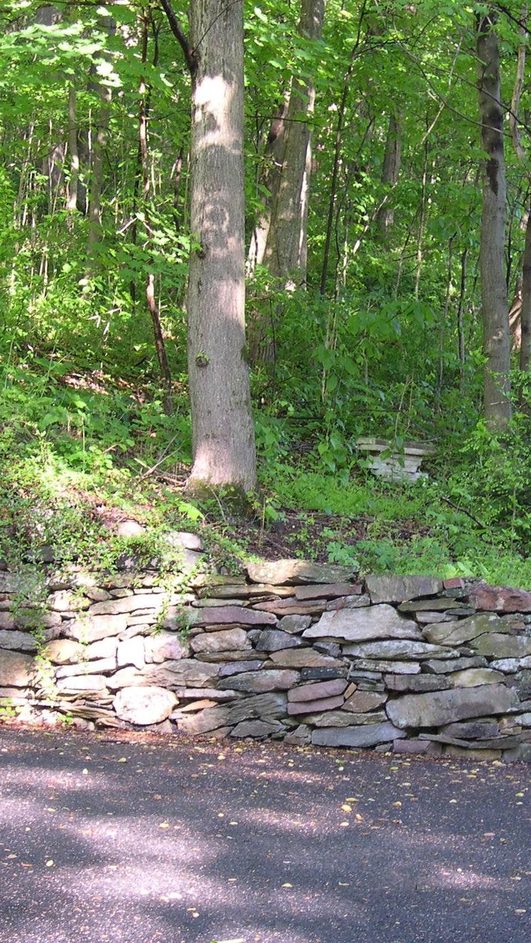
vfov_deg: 25.6
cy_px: 471
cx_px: 430
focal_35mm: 83
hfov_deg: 14.5
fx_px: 2077
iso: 115
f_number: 3.4
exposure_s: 1/30
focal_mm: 12.2
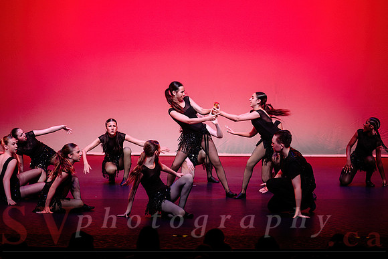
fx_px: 1347
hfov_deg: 16.4
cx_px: 194
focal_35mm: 125
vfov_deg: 11.0
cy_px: 130
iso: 1250
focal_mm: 125
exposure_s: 1/640
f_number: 2.8
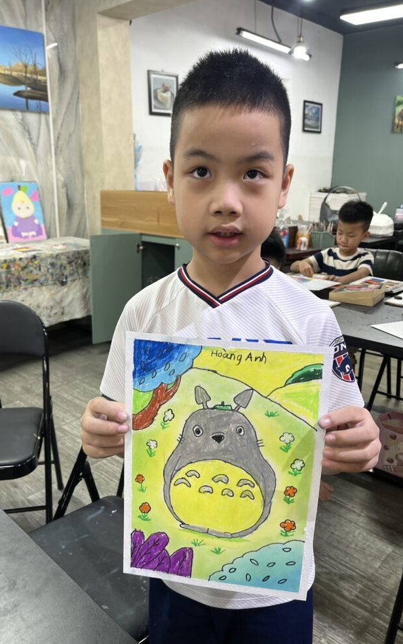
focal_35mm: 28
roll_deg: +0.5
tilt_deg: -16.0
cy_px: 325
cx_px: 181
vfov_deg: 66.5
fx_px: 492
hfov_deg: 44.5
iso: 100
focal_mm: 5.1
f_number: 1.6
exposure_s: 1/100
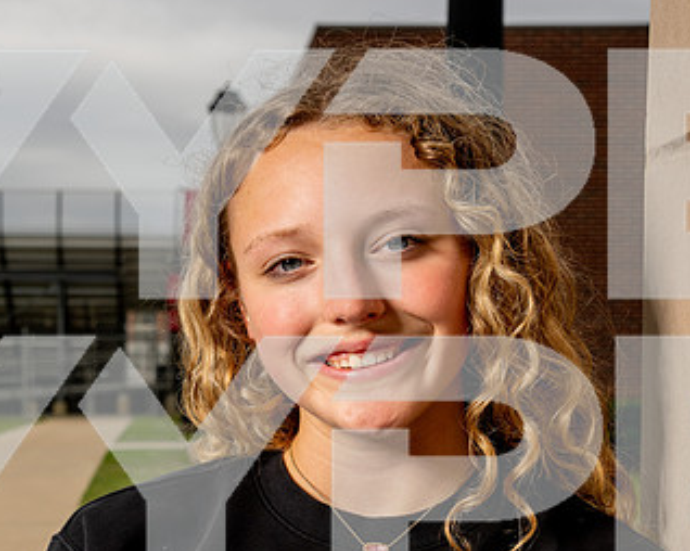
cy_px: 468
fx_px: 2082
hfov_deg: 18.7
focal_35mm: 102
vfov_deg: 15.0
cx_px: 198
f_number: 8
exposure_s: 1/250
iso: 50
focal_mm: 49
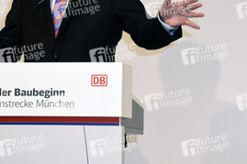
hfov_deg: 13.6
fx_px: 1035
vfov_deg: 9.1
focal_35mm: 151
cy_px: 31
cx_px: 89
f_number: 6.3
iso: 500
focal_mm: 60
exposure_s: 1/160
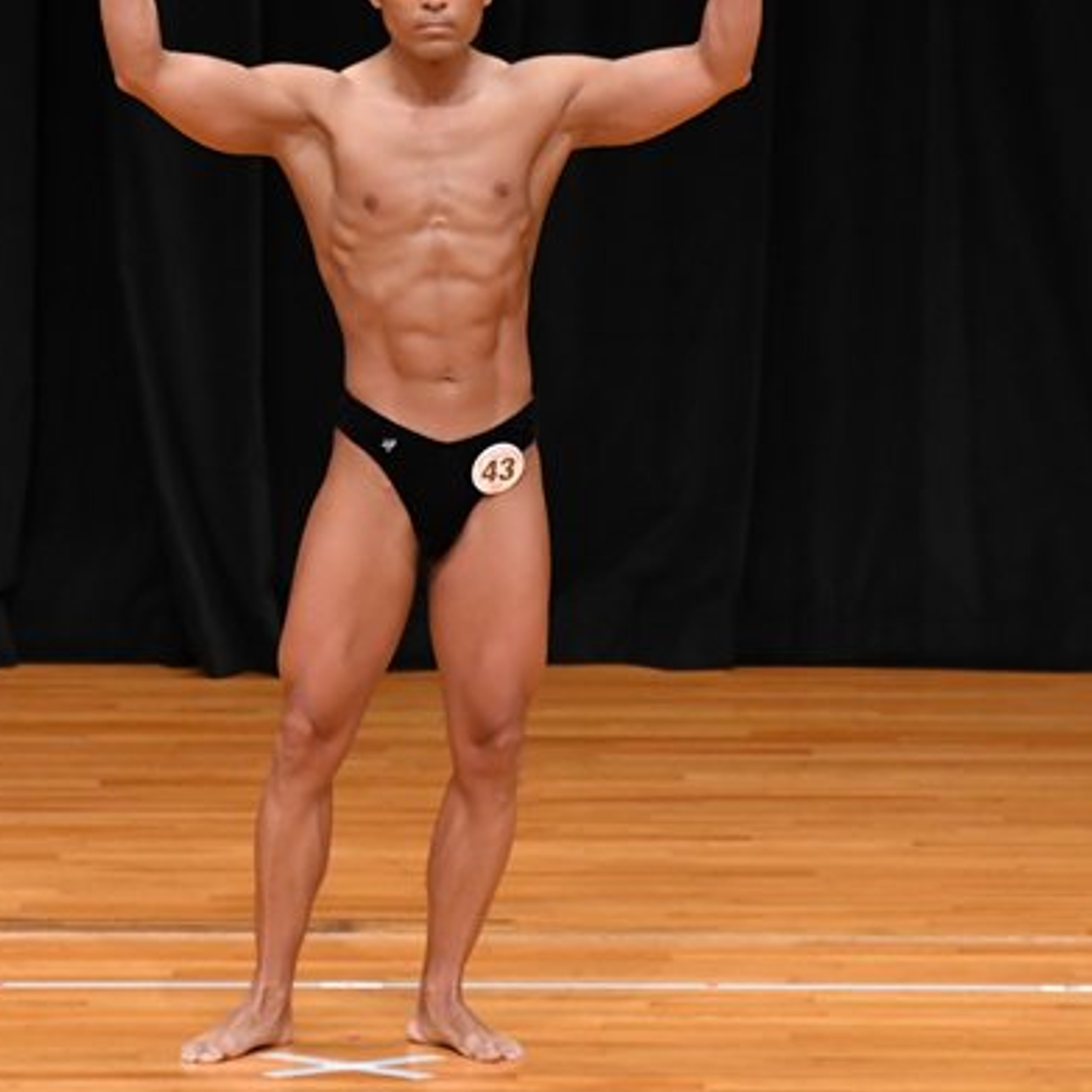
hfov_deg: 3.7
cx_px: 415
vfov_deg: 3.7
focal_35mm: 480
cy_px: 405
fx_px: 17131
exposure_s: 1/400
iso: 3200
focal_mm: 190
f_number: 5.6
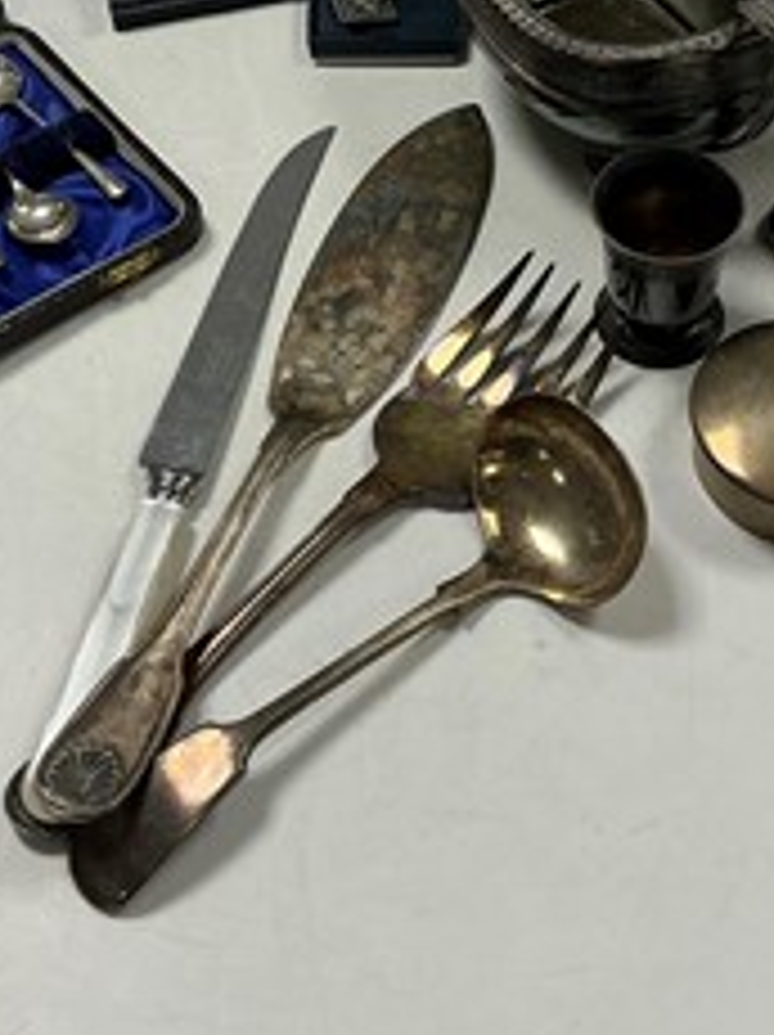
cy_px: 171
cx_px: 452
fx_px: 1822
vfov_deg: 30.7
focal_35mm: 61
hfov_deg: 24.0
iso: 50
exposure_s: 1/122
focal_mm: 3
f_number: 1.8
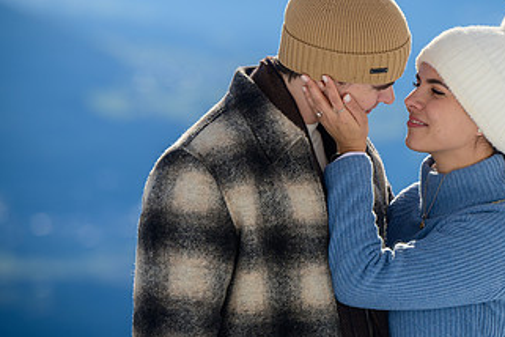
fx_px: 3549
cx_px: 379
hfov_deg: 8.1
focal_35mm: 253
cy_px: 126
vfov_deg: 5.4
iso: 100
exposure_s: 1/2000
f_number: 3.5
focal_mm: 140
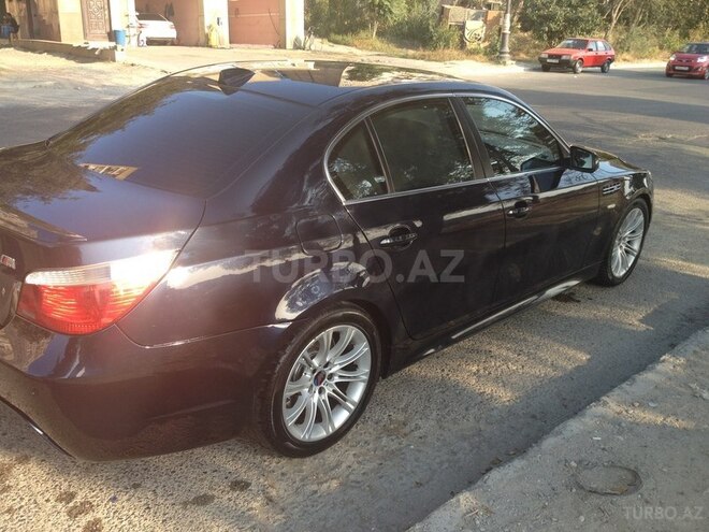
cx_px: 354
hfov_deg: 52.6
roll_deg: -0.8
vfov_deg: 40.7
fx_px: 717
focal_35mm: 35
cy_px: 266
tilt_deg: -19.3
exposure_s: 1/253
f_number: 2.4
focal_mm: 4.28
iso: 50
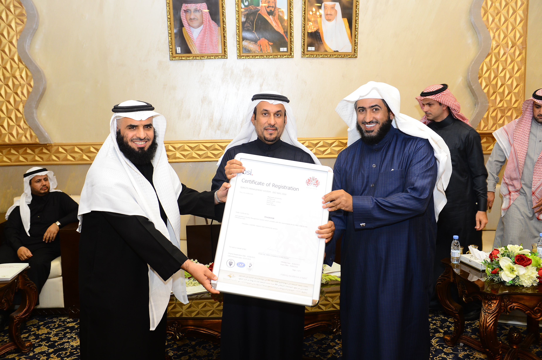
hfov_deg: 55.8
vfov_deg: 38.8
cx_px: 271
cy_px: 180
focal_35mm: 34
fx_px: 511
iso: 1000
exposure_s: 1/100
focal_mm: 34
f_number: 4
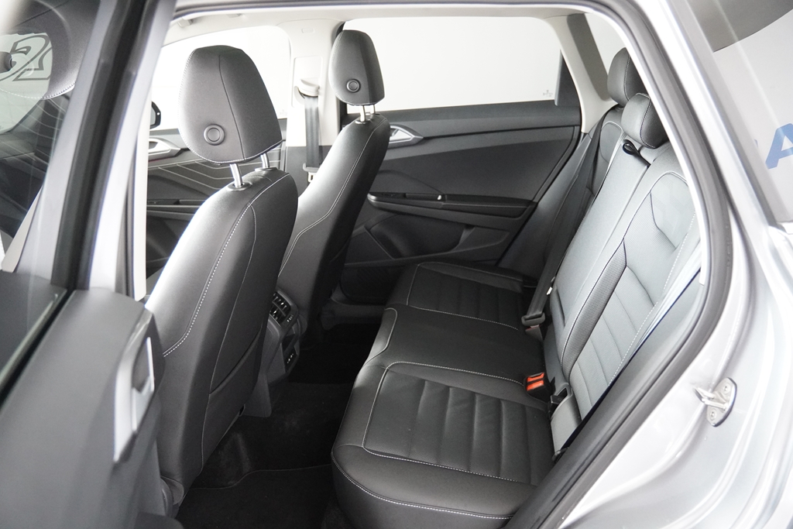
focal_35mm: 30
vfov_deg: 43.6
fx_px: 661
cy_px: 264
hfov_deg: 61.9
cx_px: 396
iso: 4000
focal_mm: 20
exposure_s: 1/160
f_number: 2.8
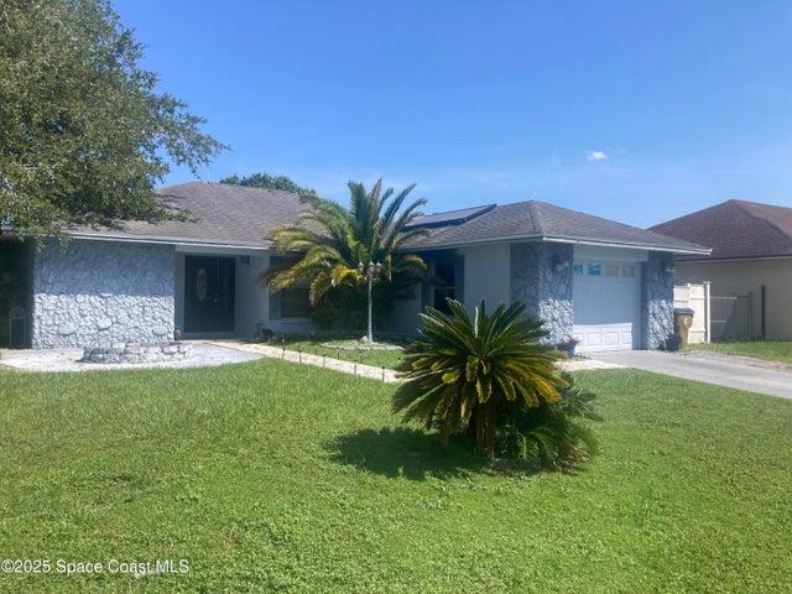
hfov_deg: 63.4
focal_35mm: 28
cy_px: 297
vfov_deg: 49.7
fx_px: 641
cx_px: 396
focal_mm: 3.99
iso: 20
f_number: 1.8
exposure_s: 1/1600
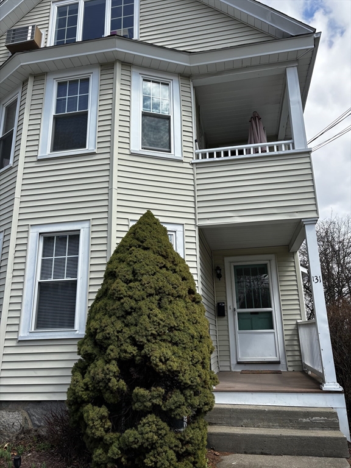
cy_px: 234
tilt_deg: +19.4
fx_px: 352
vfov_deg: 67.3
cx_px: 176
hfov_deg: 53.1
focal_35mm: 26
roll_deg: -1.0
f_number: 1.6
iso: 50
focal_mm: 5.96
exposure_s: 1/1949
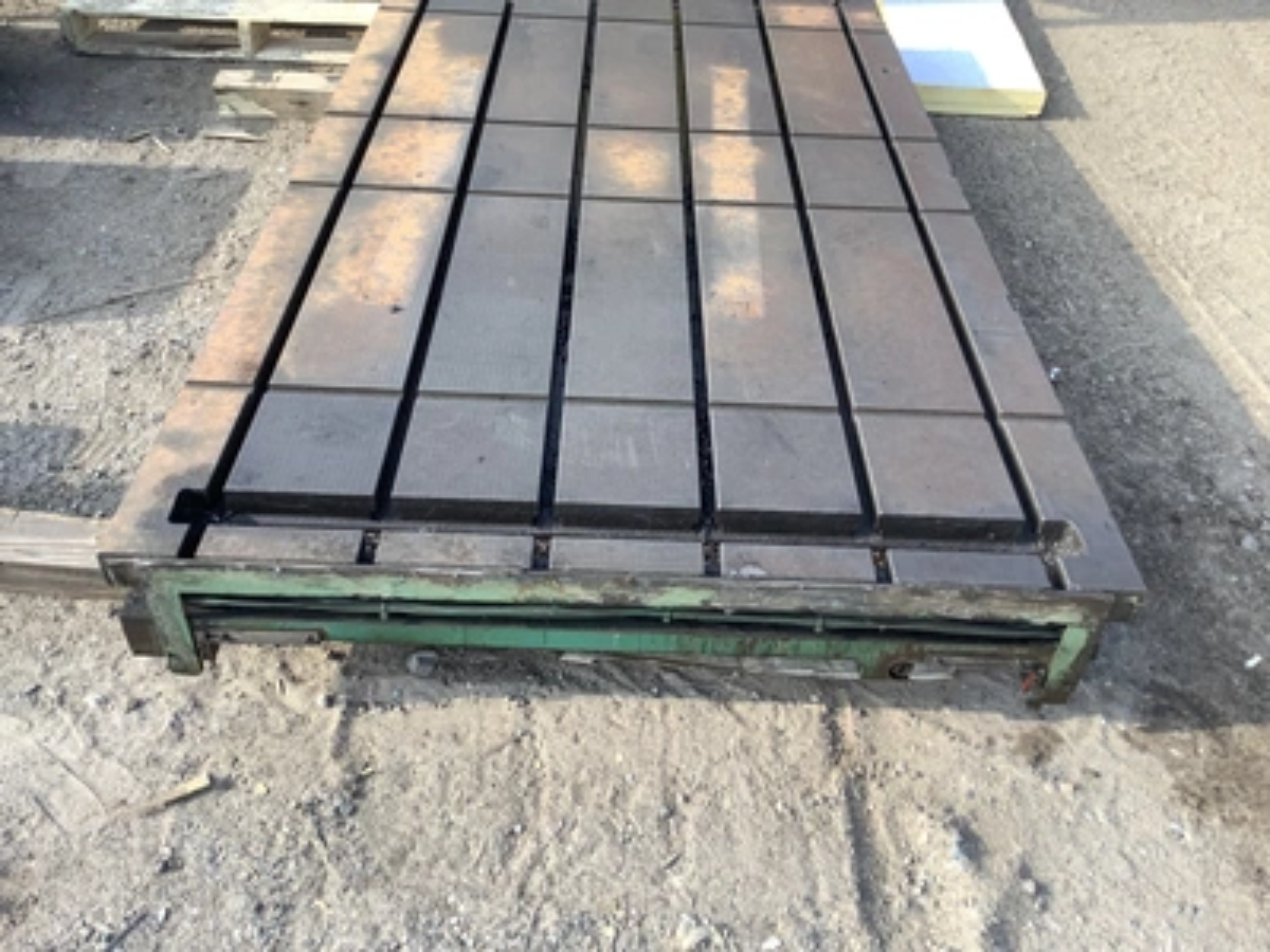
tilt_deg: -41.0
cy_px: 476
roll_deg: -3.5
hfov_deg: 58.4
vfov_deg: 45.4
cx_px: 635
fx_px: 1137
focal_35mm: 31
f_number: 2.4
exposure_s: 1/272
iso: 25
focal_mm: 3.3
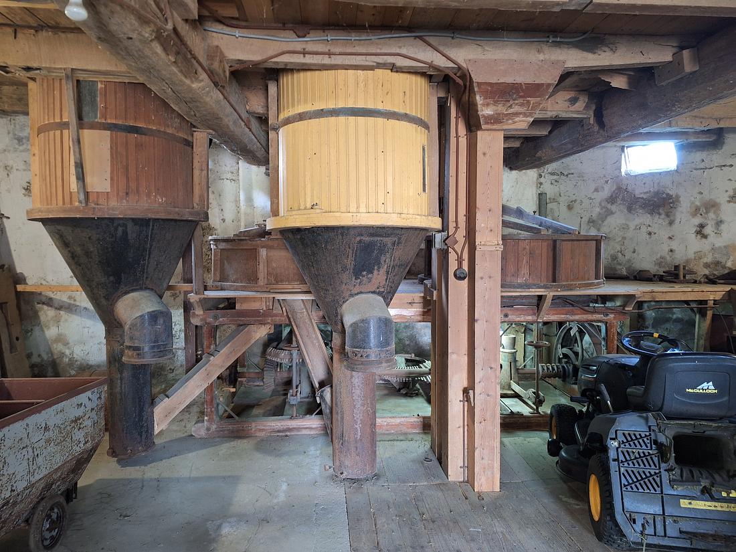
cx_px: 368
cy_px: 276
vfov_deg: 58.9
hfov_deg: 73.9
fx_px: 489
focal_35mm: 23
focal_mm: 5.54
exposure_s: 1/33
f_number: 1.8
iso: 320
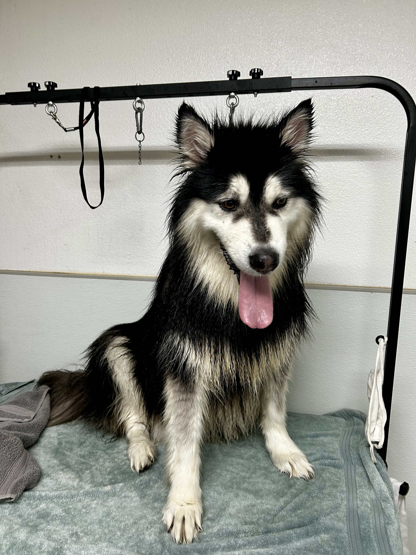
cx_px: 208
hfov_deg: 53.1
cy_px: 278
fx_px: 417
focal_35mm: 26
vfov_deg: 67.3
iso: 100
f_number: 1.5
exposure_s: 1/60
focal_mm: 5.7
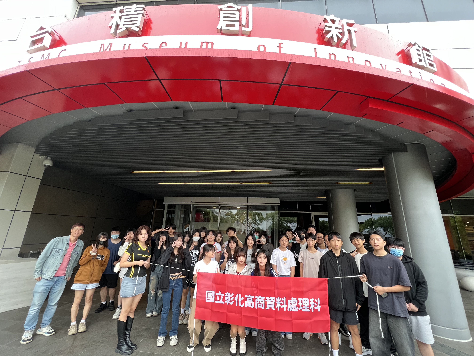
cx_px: 237
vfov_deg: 89.9
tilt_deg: +14.5
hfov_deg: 106.2
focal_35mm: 13
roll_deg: -1.8
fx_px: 178
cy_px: 178
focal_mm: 1.57
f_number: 1.8
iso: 250
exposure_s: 1/77
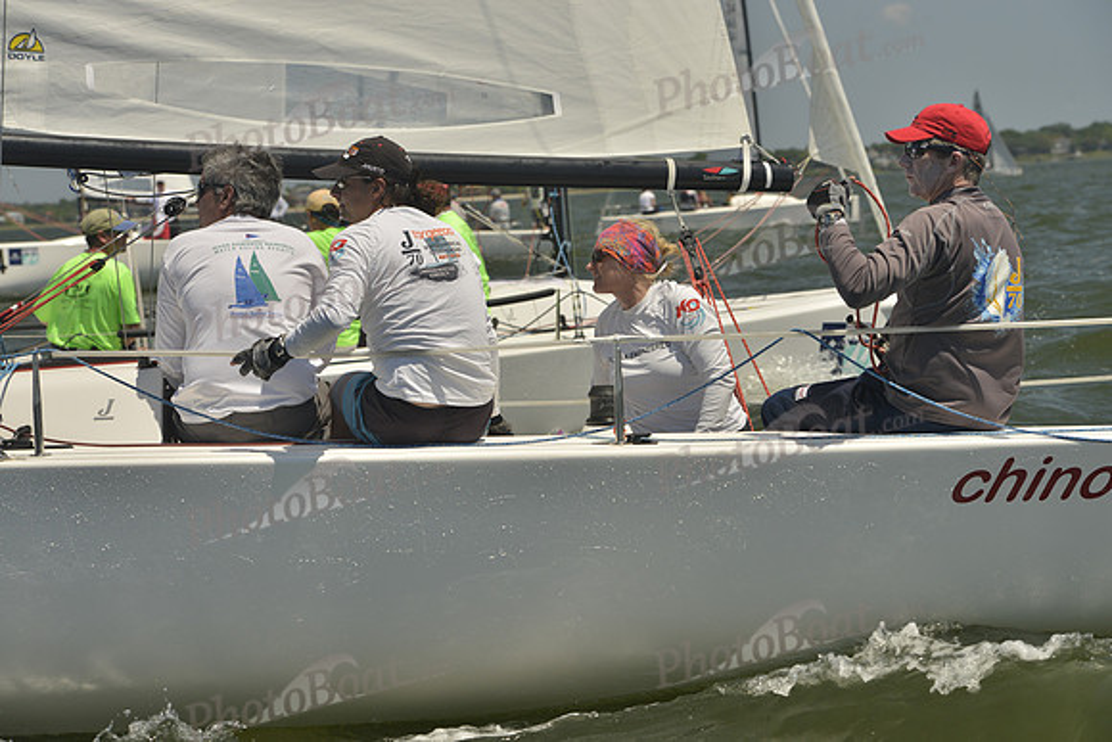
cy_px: 371
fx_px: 3089
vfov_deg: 13.7
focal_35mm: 100
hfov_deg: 20.4
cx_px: 556
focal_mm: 100
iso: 280
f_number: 8
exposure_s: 1/1000
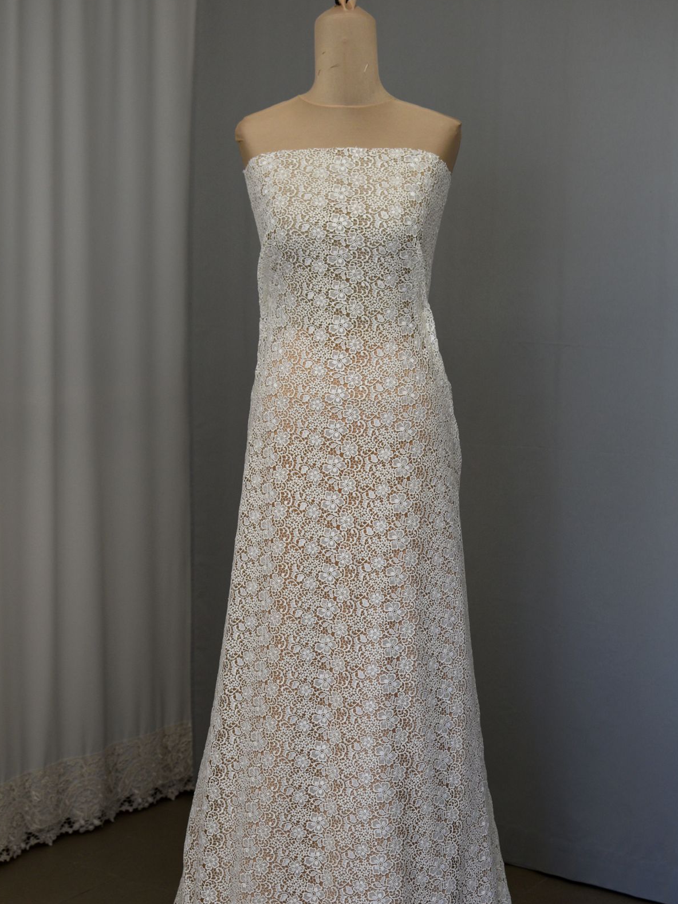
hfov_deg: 25.4
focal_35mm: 58
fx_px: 1503
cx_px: 338
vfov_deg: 33.5
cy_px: 498
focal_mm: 35
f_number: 4.5
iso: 400
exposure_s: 1/80
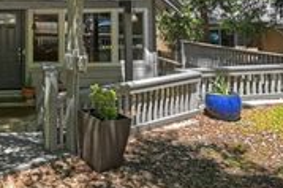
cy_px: -22
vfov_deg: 30.3
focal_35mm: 39
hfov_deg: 43.1
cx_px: 5
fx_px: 306
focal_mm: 14
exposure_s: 1/200
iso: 100
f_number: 8
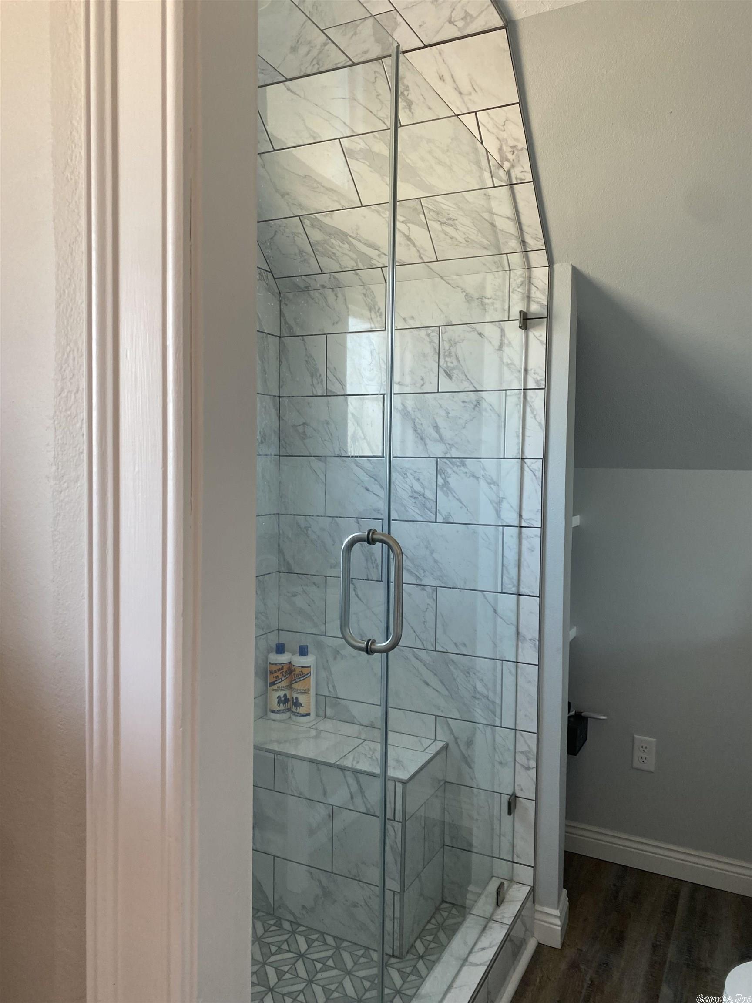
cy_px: 502
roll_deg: -1.9
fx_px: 753
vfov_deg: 67.3
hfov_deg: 53.1
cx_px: 376
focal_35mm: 26
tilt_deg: -3.2
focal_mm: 4.25
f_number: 1.8
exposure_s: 1/118
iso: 125
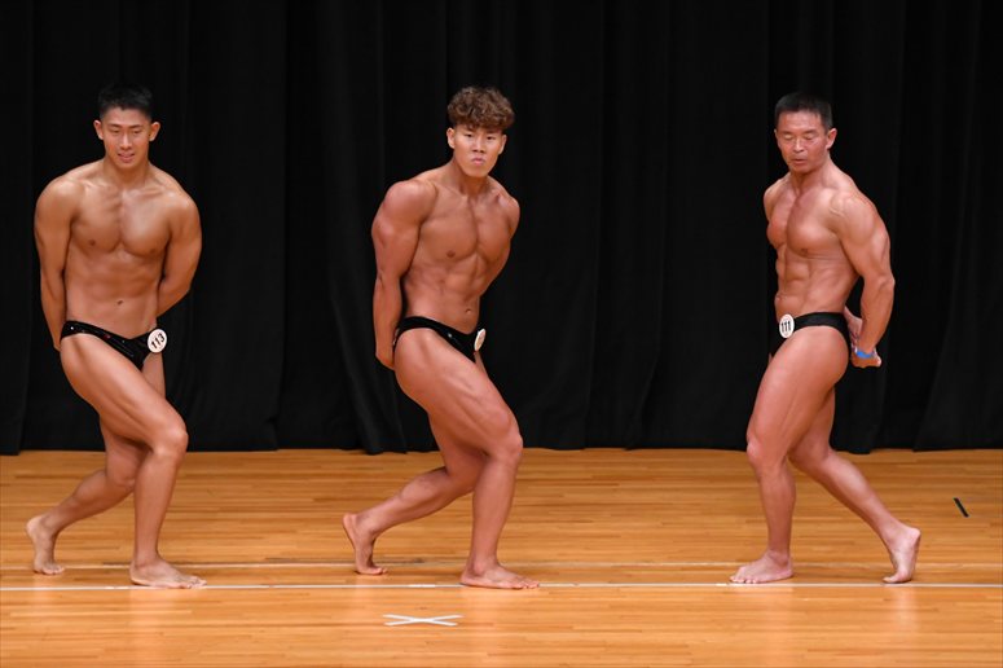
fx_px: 7101
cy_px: 334
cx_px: 502
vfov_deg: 5.4
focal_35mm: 255
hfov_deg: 8.1
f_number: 5.6
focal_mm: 170
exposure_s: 1/400
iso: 3200
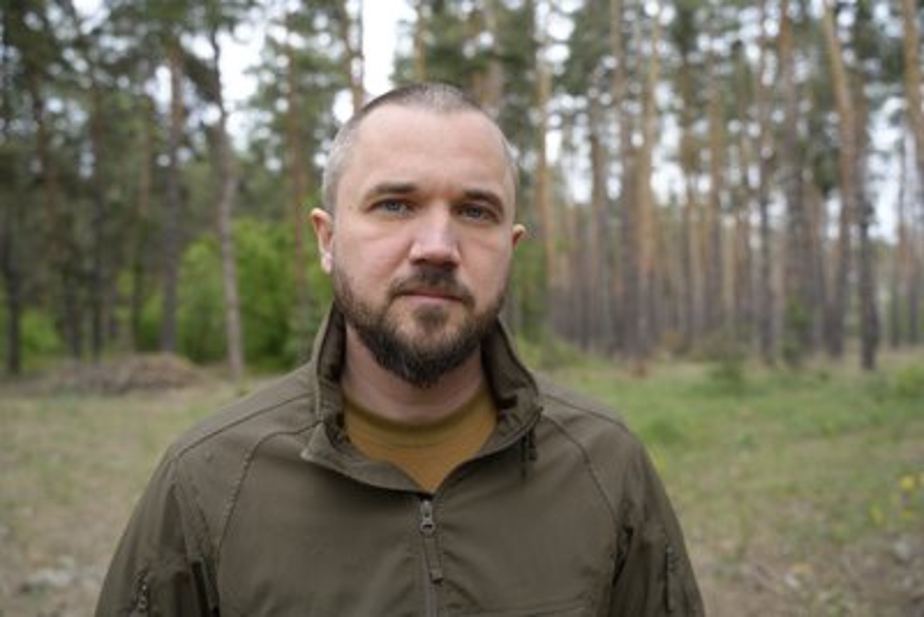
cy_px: 308
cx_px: 462
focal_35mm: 33
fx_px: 847
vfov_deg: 40.0
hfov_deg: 57.2
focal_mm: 33
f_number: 4
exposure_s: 1/160
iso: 100
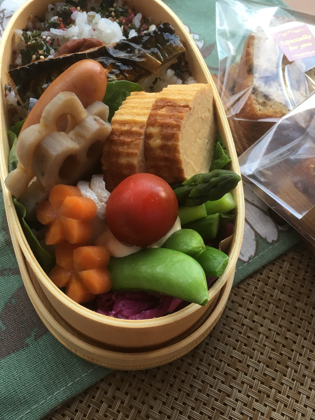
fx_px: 461
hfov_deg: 37.7
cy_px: 175
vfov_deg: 48.8
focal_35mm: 38
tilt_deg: -61.0
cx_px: 148
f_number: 2.2
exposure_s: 1/30
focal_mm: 4.15
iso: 50
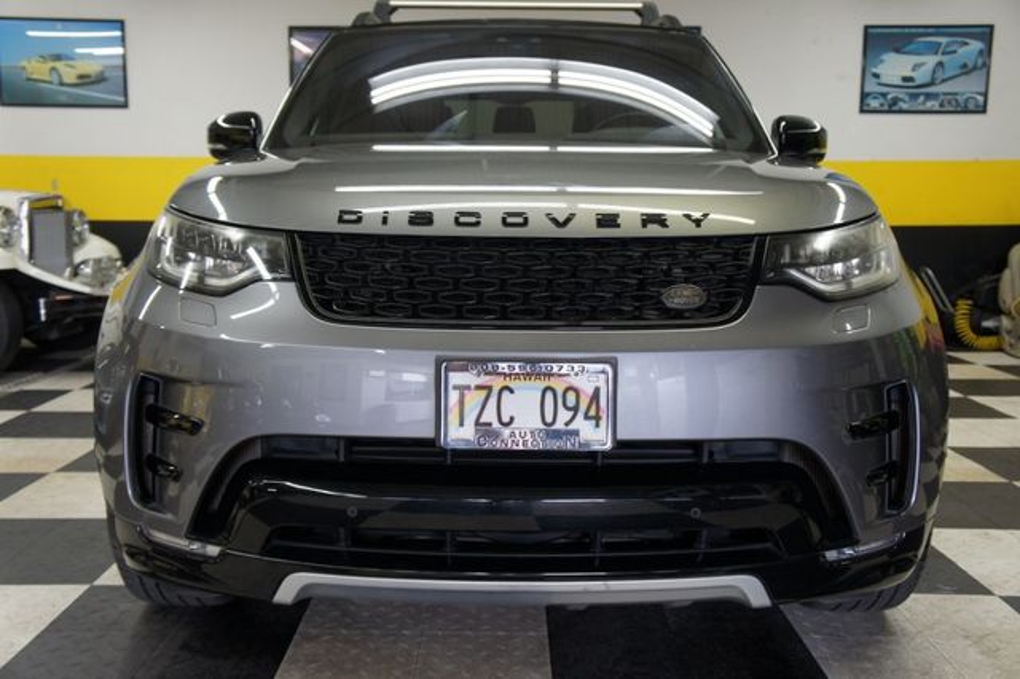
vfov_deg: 36.8
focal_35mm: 36
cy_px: 340
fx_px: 1019
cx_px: 510
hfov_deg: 53.2
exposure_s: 1/40
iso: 320
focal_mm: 24
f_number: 4
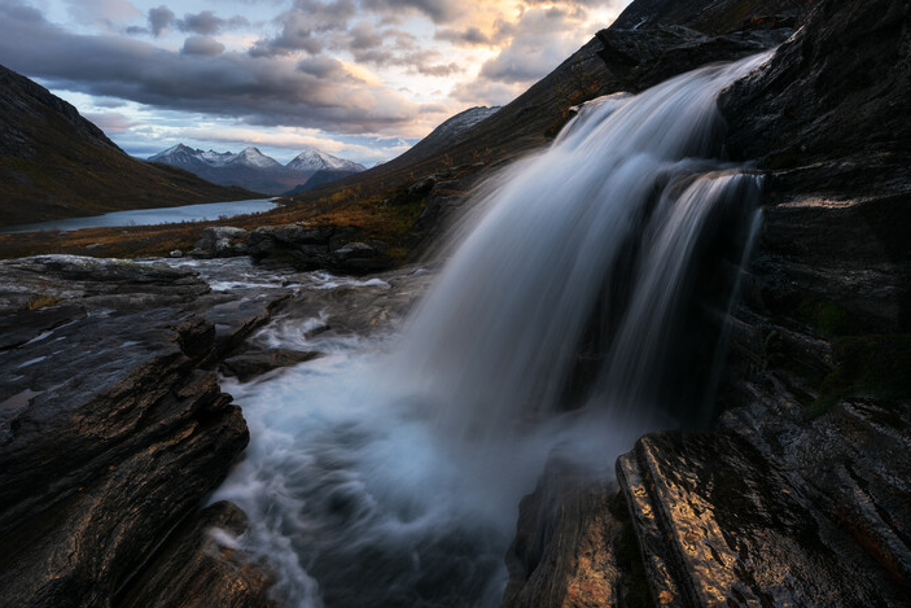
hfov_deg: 94.7
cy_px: 314
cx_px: 428
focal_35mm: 17
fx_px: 418
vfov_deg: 72.0
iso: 64
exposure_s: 1/5
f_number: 11
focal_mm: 15.5
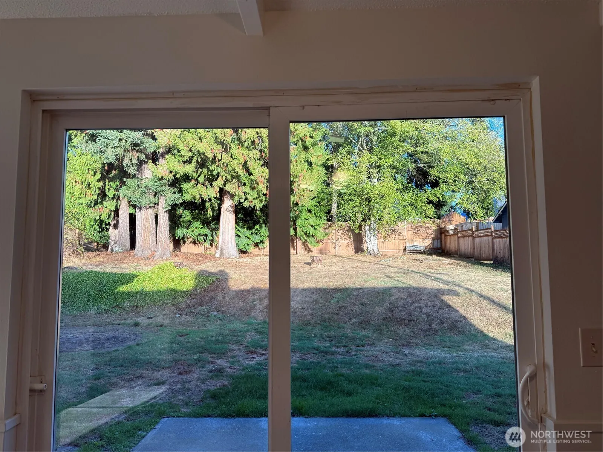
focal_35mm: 24
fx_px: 418
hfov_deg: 71.6
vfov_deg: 56.8
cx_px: 302
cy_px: 226
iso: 80
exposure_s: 1/459
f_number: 1.78
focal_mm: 6.76
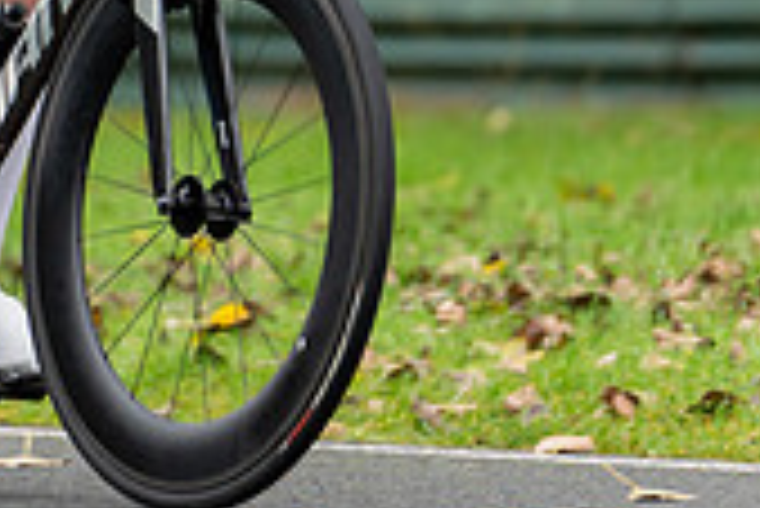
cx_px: 121
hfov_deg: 3.8
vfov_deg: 2.5
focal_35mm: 540
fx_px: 11409
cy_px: -196
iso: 800
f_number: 2.8
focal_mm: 157
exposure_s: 1/1000
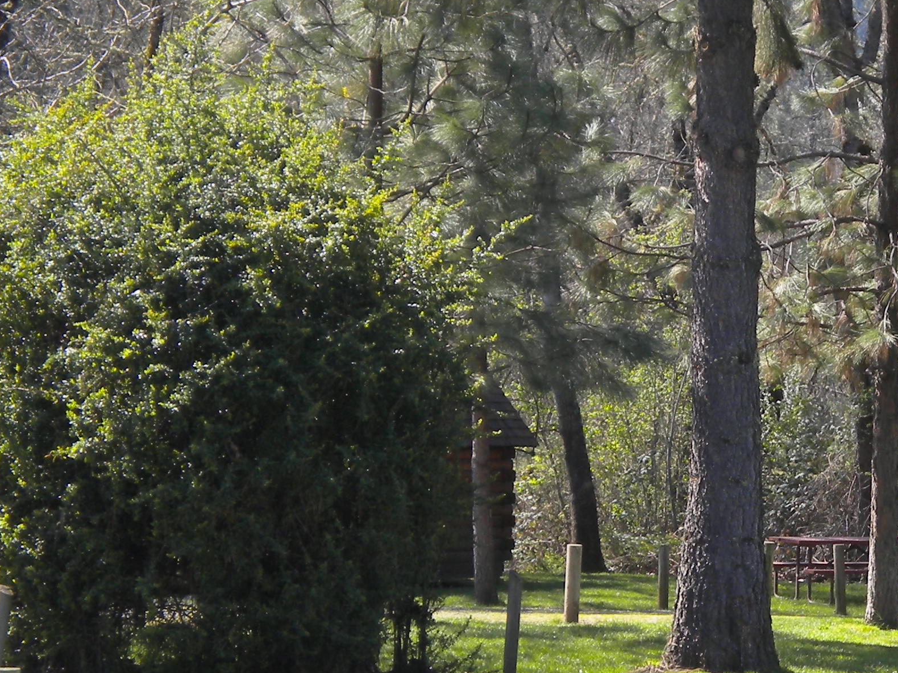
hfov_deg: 12.5
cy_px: 442
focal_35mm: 157
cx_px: 814
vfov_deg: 9.4
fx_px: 4073
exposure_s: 1/196
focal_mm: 12.3
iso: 80
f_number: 4.6
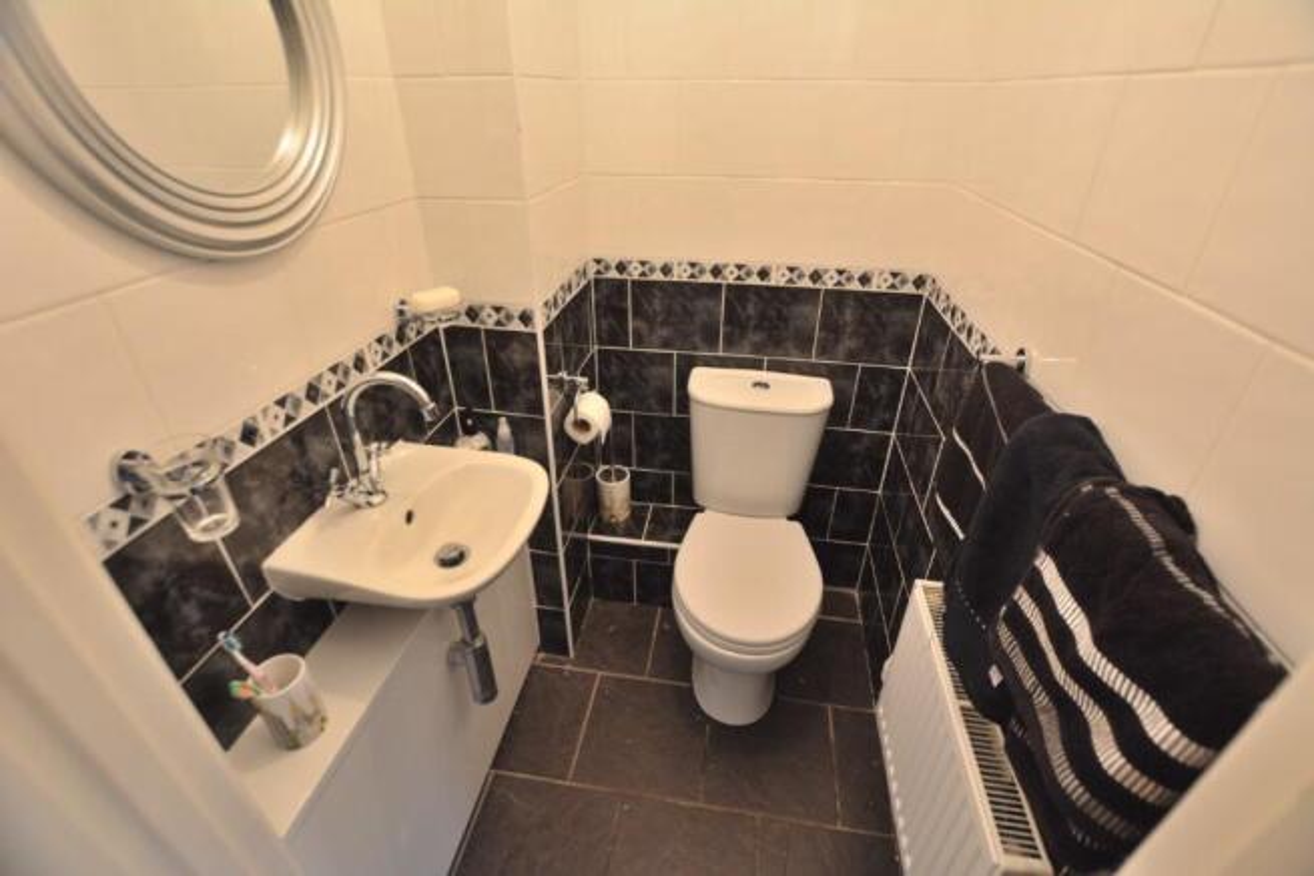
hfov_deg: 100.4
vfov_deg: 77.4
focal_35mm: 15
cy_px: 438
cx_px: 657
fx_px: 548
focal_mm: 10
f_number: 4
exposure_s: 1/60
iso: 640
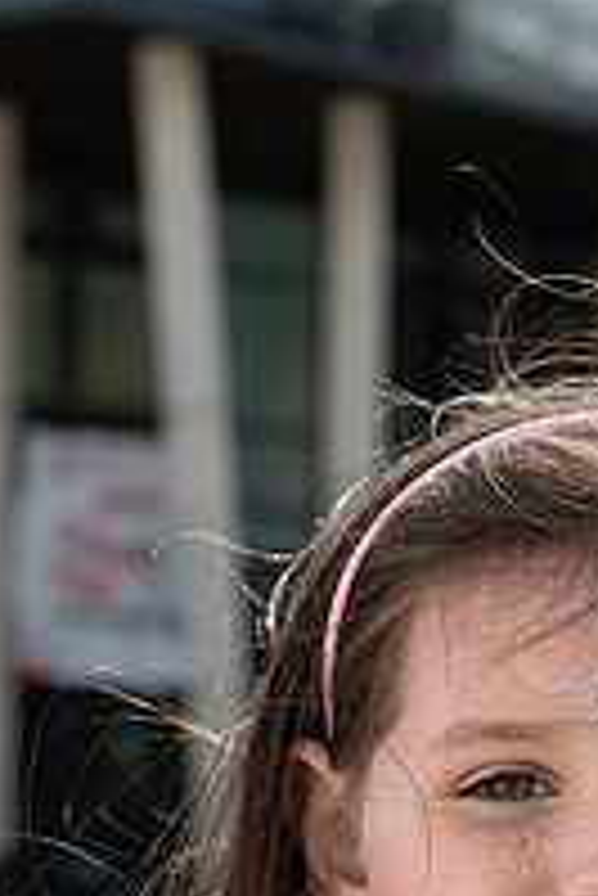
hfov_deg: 8.7
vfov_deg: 12.8
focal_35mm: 158
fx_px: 3930
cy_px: 986
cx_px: 580
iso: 320
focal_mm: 70
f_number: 7.1
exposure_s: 1/800
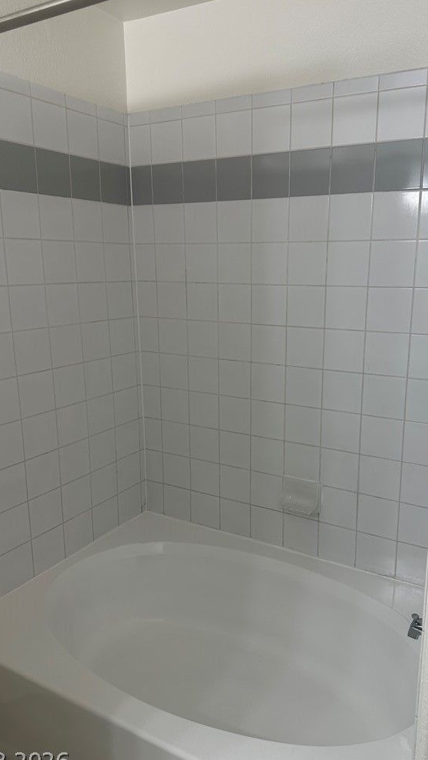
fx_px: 545
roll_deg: -1.2
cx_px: 253
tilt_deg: -11.6
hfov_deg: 42.7
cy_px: 386
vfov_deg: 69.9
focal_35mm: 27
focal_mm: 6.86
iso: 100
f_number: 1.78
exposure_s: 1/120
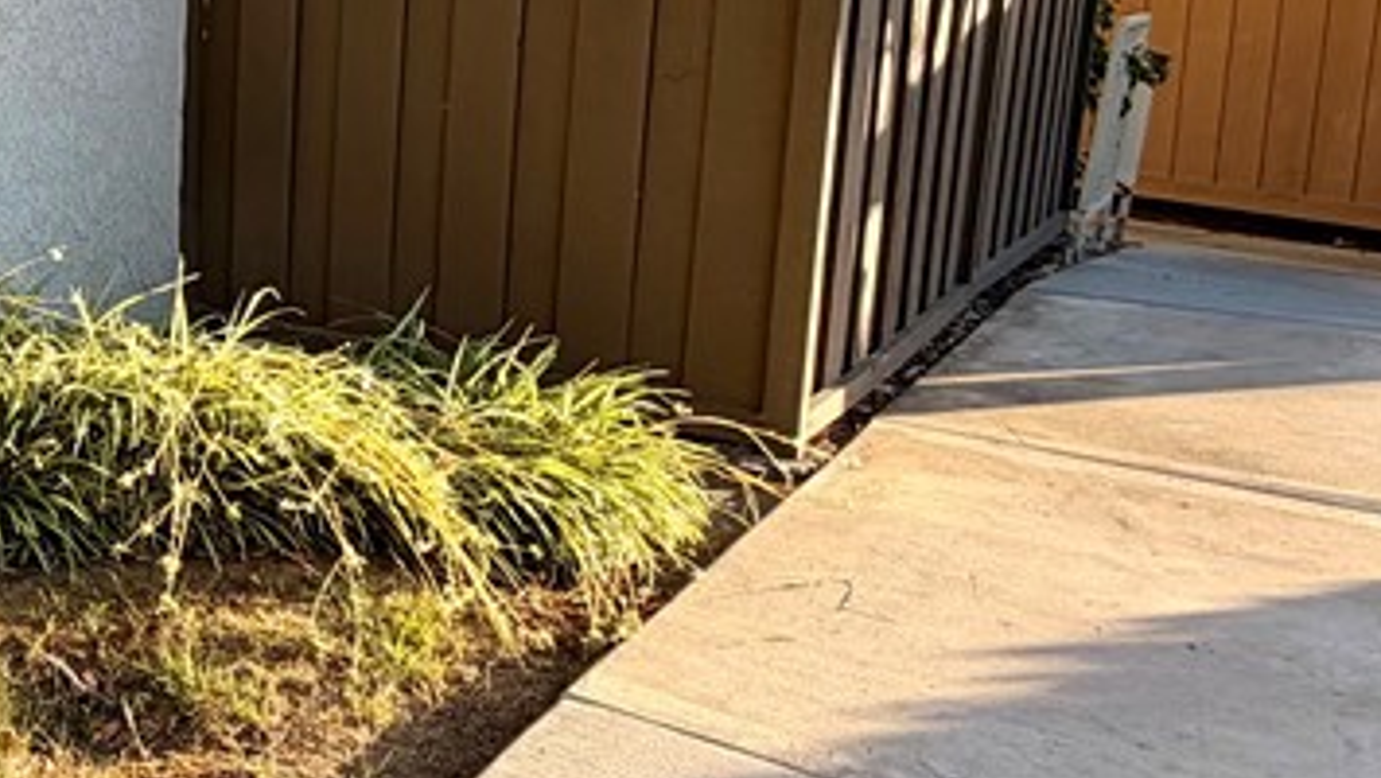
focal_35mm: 44
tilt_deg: -7.2
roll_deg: +0.8
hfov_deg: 36.0
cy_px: 171
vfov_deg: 26.7
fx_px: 1612
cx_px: -280
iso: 40
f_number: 2.2
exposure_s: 1/256
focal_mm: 2.22
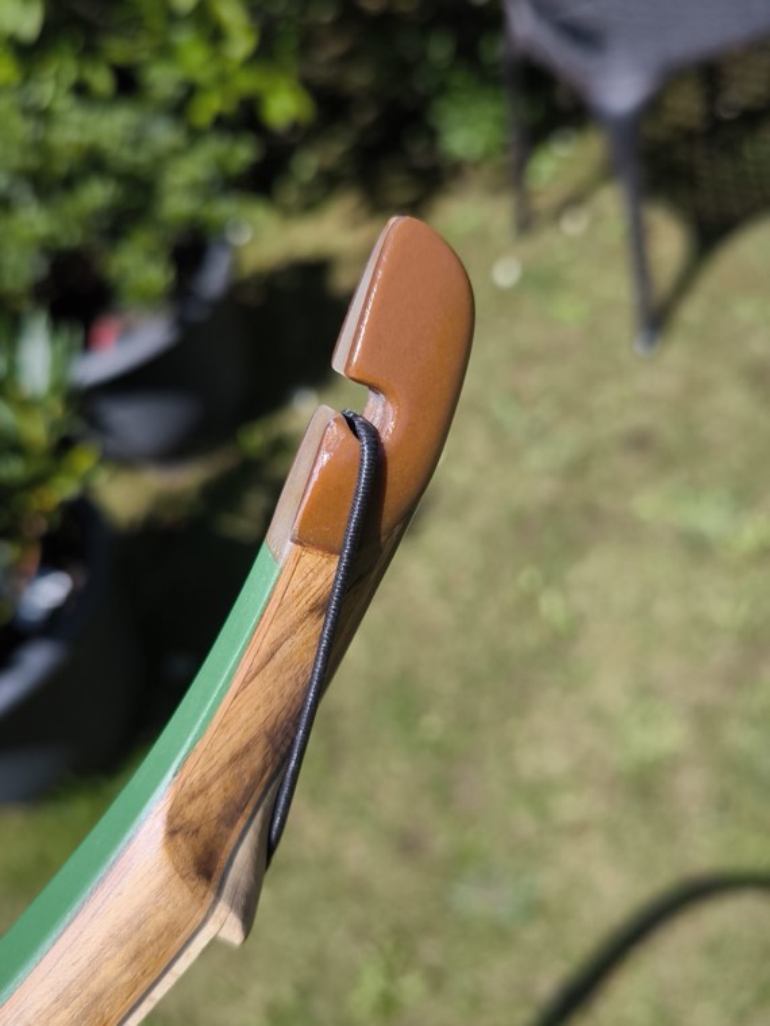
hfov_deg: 40.7
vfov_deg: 52.6
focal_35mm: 35
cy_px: 513
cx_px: 385
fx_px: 1038
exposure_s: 1/1710
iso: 50
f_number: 1.4
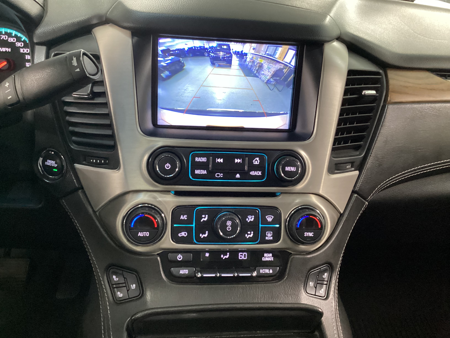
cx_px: 225
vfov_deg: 45.4
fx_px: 403
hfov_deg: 58.4
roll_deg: -7.0
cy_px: 169
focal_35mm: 31
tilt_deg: -28.8
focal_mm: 3.3
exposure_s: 1/25
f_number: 2.4
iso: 500
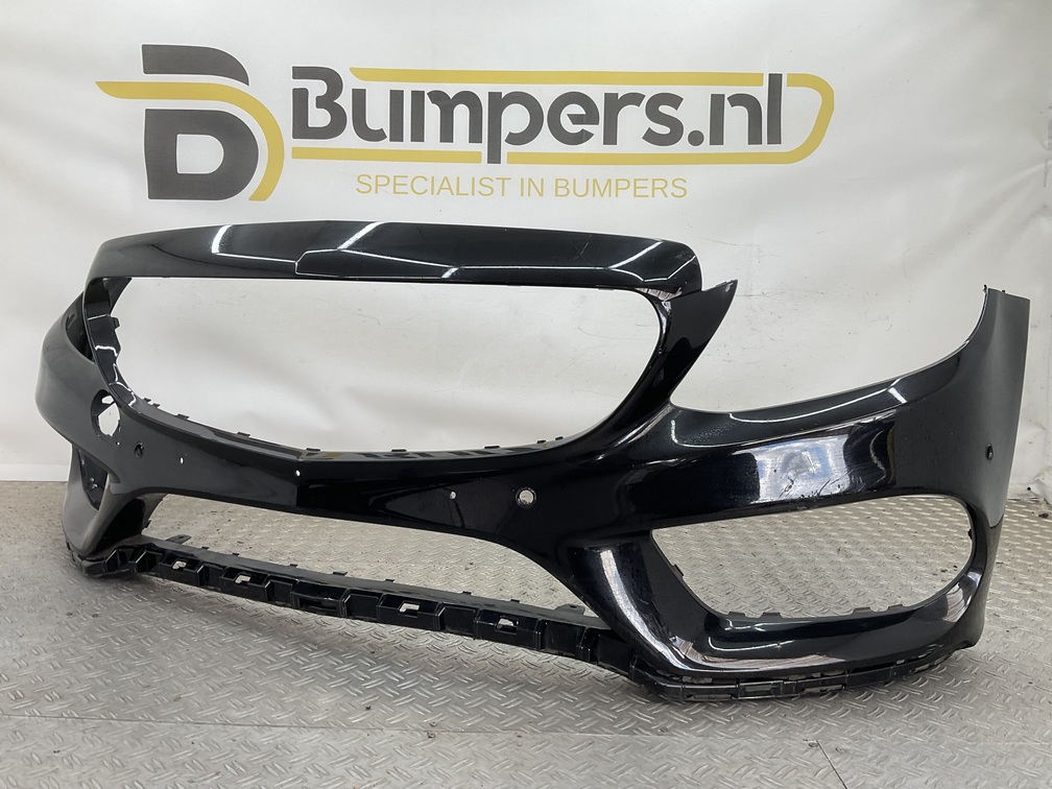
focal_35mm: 29
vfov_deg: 48.2
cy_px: 394
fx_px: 881
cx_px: 526
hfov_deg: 61.7
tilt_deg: -8.9
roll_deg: -2.7
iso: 20
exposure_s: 1/120
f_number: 1.8
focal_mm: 3
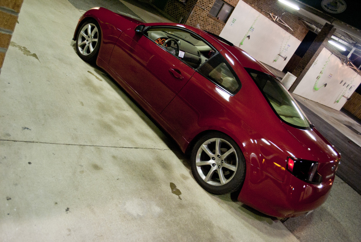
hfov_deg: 61.9
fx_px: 301
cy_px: 121
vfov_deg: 43.7
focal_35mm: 30
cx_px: 180
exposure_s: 1/30
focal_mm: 20
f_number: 3.8
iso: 640
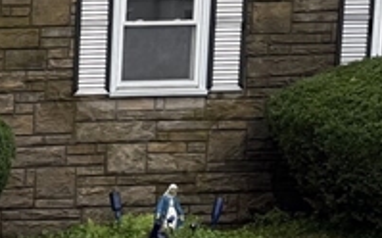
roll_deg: +1.2
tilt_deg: -9.7
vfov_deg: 9.8
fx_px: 1363
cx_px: -342
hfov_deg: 13.9
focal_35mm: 131
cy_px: 296
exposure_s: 1/612
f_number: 1.78
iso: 80
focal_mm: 6.76
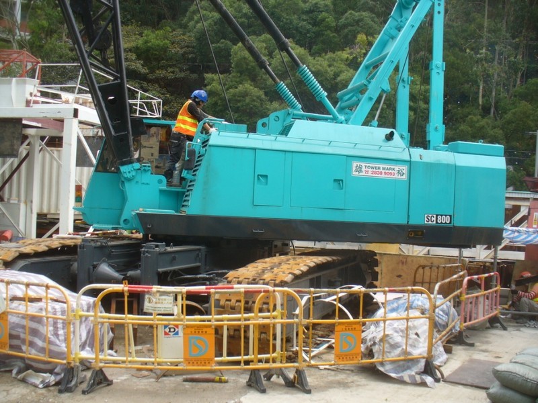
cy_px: 202
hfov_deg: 50.1
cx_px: 269
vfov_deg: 38.7
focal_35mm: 37
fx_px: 575
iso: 64
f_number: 2.8
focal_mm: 6.1
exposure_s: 1/320
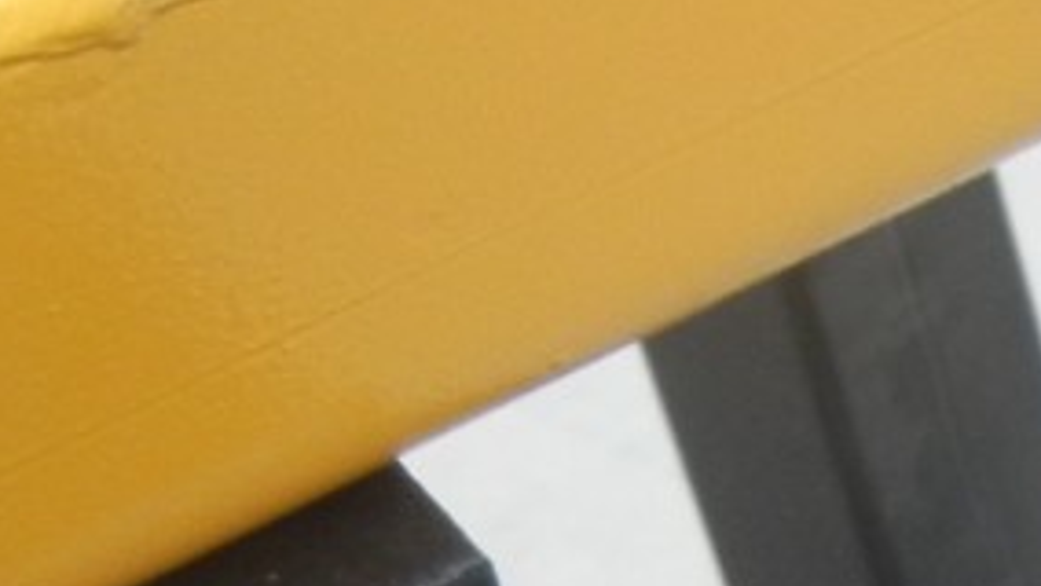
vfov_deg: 6.2
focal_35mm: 184
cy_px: 1575
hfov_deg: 11.3
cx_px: 1426
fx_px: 5081
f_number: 3.5
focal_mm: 5.4
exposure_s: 1/82
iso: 160
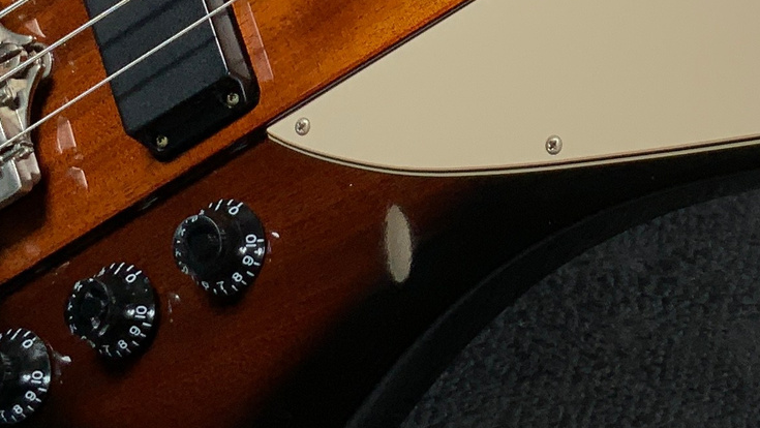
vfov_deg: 10.7
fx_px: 2217
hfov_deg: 19.2
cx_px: 645
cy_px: -150
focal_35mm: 110
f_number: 1.8
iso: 20
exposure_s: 1/156
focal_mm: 3
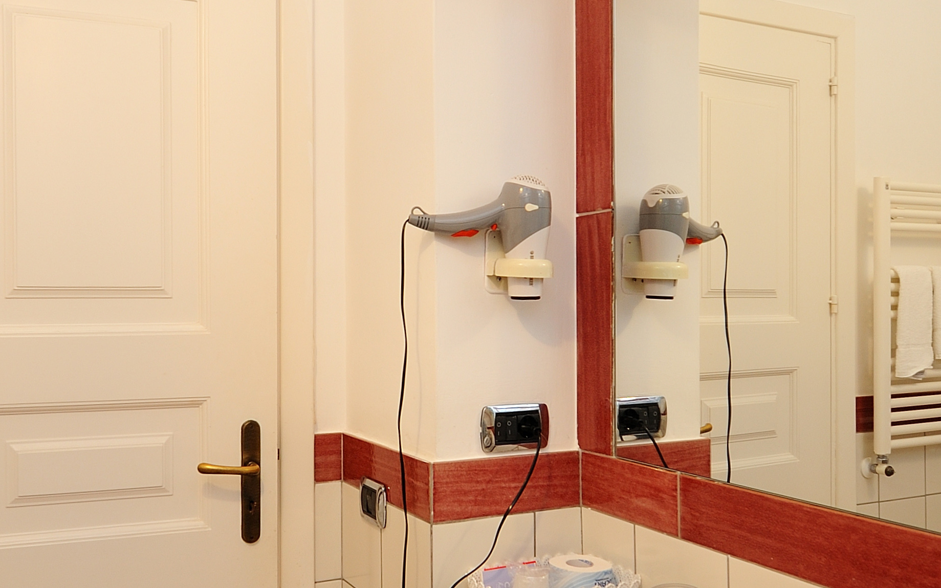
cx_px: 404
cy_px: 309
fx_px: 846
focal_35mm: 33
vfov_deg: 38.3
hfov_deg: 57.9
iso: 250
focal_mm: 14
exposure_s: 1/10
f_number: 5
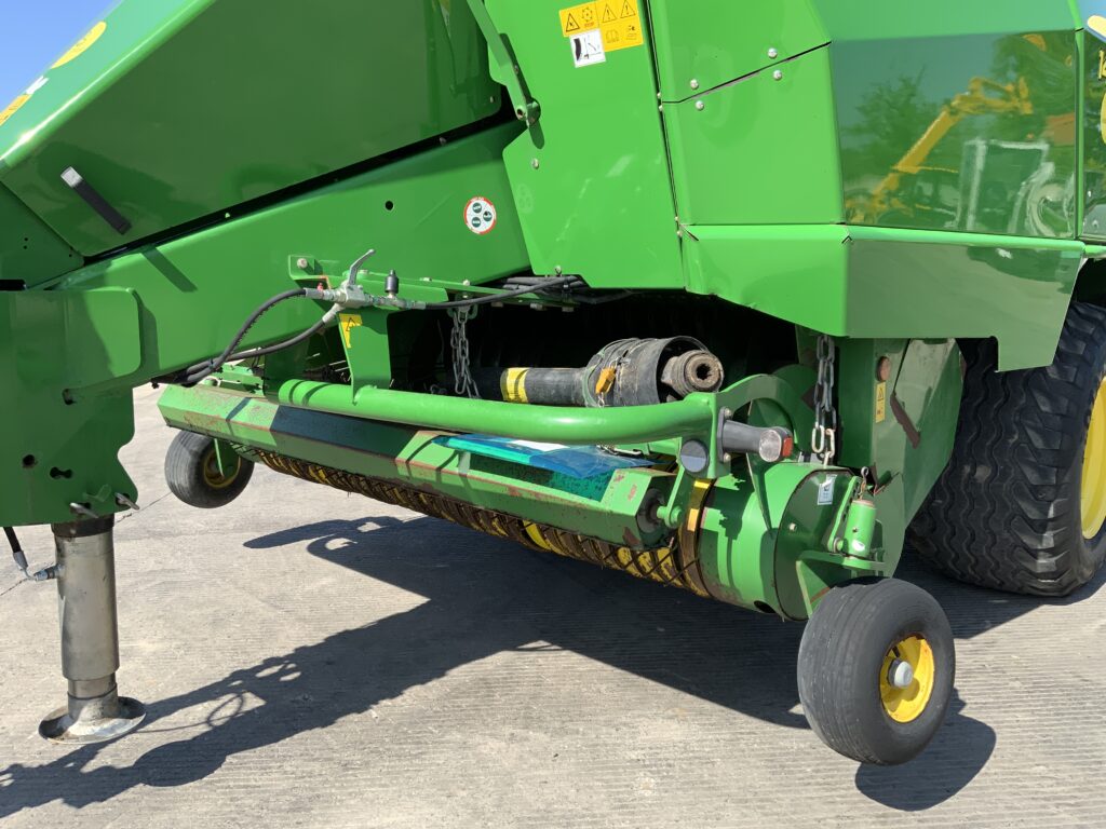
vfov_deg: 48.2
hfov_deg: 61.7
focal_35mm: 29
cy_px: 414
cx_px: 553
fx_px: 927
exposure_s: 1/842
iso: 16
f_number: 1.8
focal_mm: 3
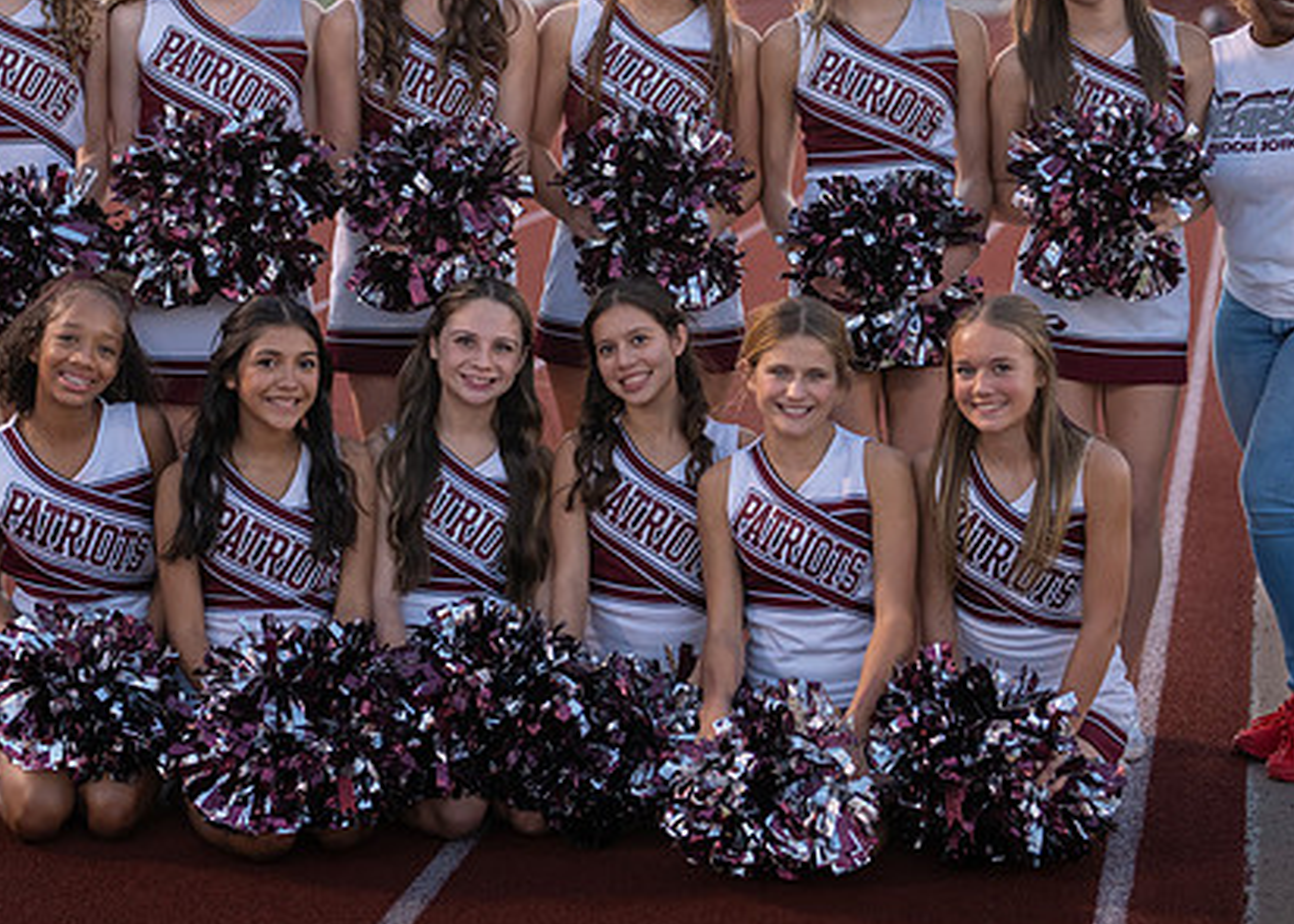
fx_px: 3600
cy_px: 136
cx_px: 724
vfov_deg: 14.5
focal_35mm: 98
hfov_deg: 20.4
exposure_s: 1/640
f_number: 1.8
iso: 100
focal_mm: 50
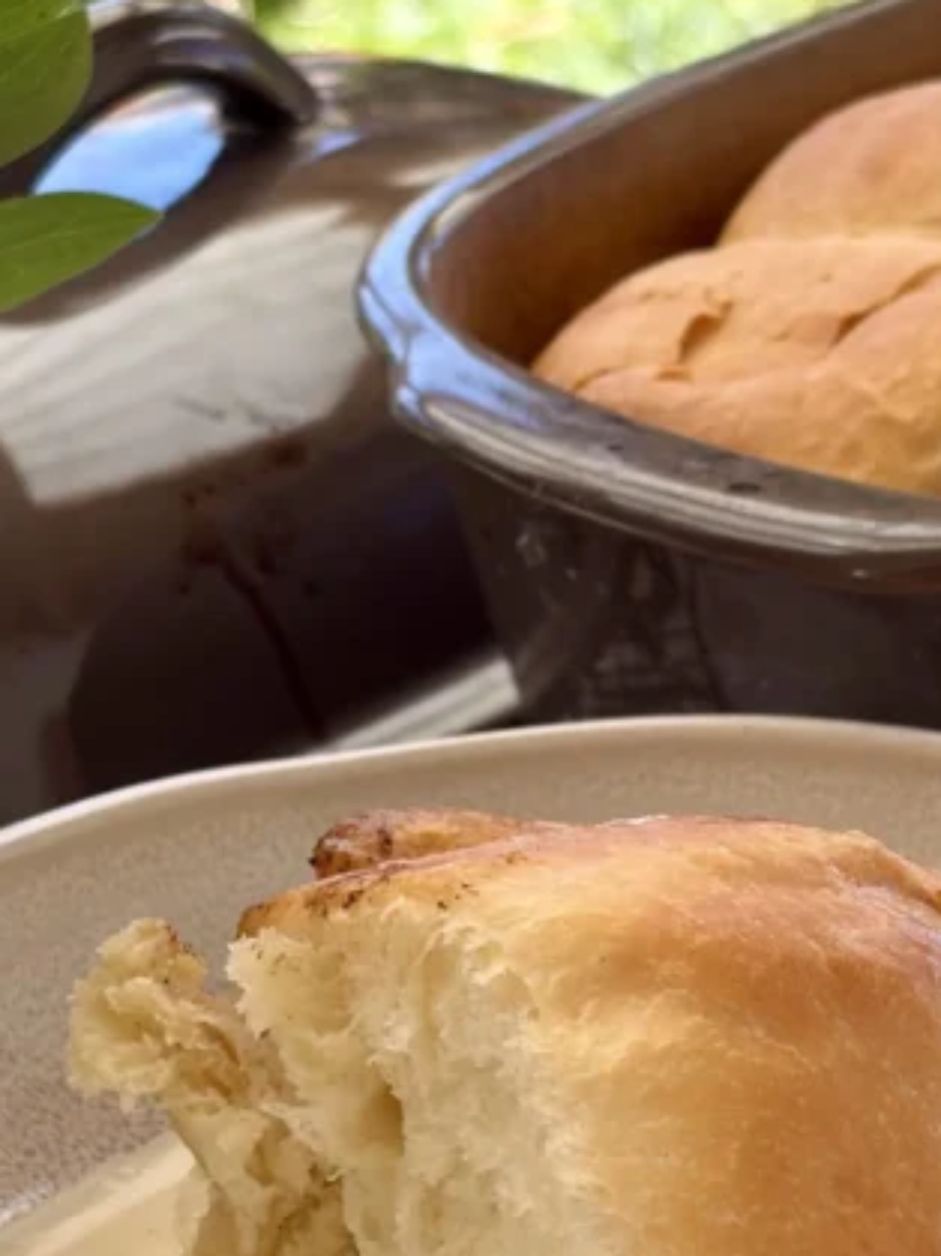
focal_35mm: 127
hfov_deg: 11.6
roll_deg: +2.5
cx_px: 671
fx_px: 4605
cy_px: 510
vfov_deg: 15.5
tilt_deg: -22.4
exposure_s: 1/660
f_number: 1.6
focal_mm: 5.96
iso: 32
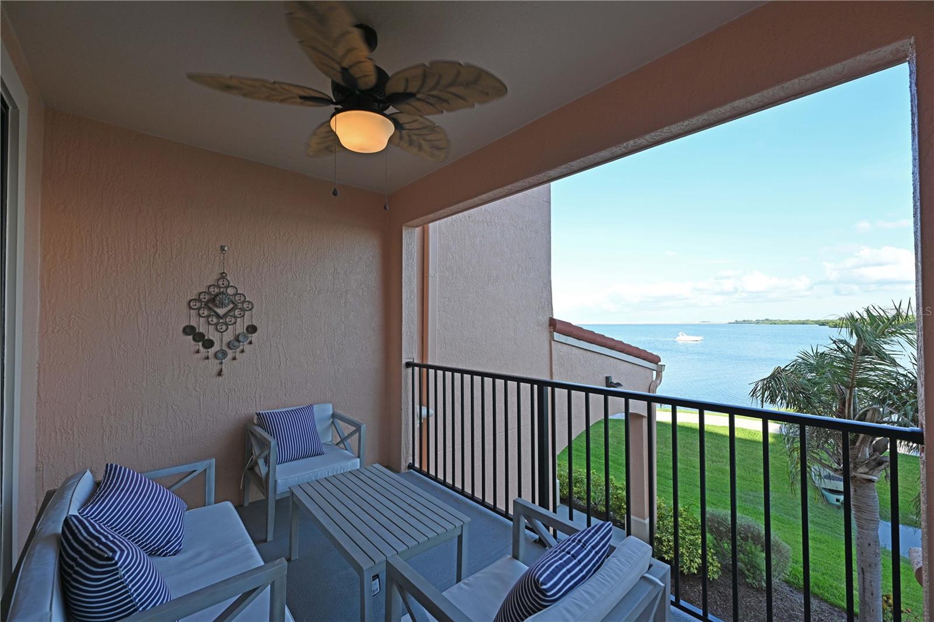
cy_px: 311
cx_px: 467
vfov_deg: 81.2
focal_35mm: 14
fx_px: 363
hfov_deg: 104.3
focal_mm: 14
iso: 180
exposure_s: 1/250
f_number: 5.6
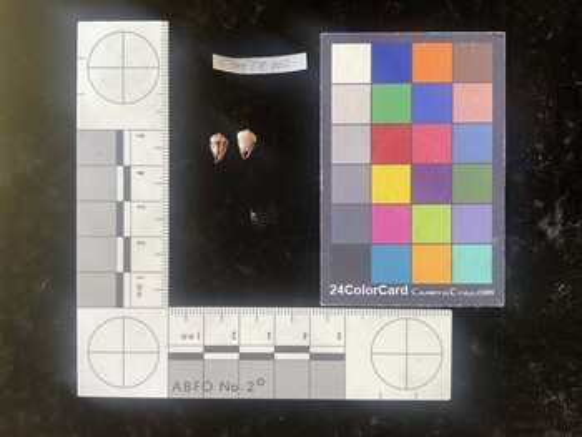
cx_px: 291
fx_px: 488
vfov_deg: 48.3
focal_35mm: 29
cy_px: 218
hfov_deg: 61.6
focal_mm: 3
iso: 40
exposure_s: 1/60
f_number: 1.8
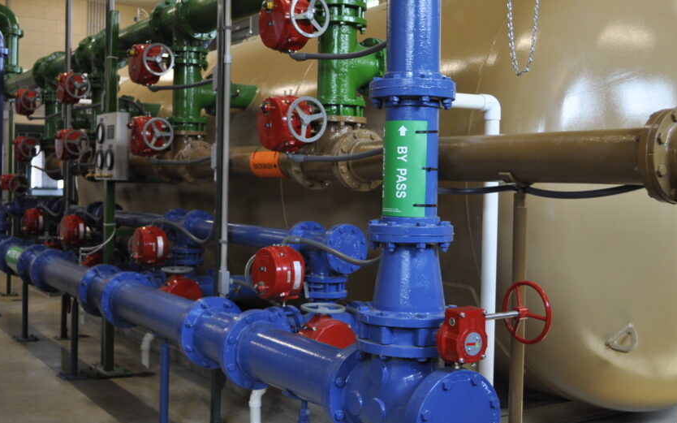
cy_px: 192
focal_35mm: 45
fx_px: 830
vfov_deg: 28.6
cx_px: 321
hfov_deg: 44.4
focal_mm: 24
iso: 560
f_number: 4
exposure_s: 1/60
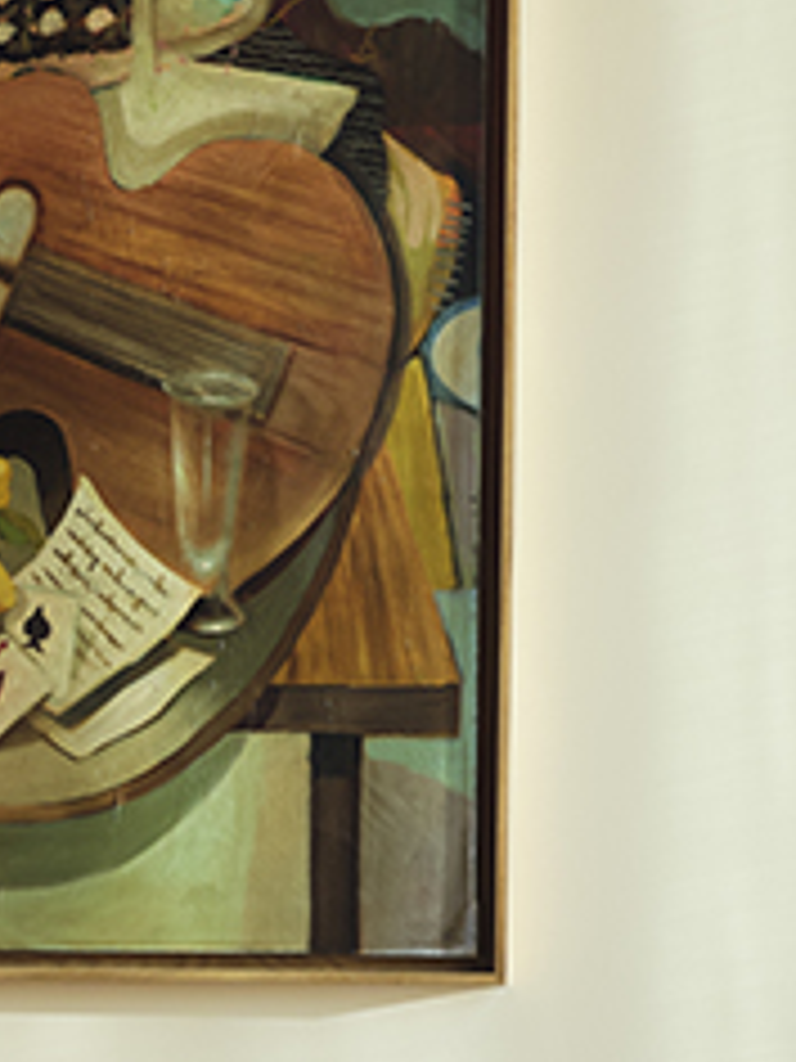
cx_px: -414
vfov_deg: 15.7
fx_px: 3771
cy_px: 1058
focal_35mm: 123
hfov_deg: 11.5
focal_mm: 41.1
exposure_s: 1/20
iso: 400
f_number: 11
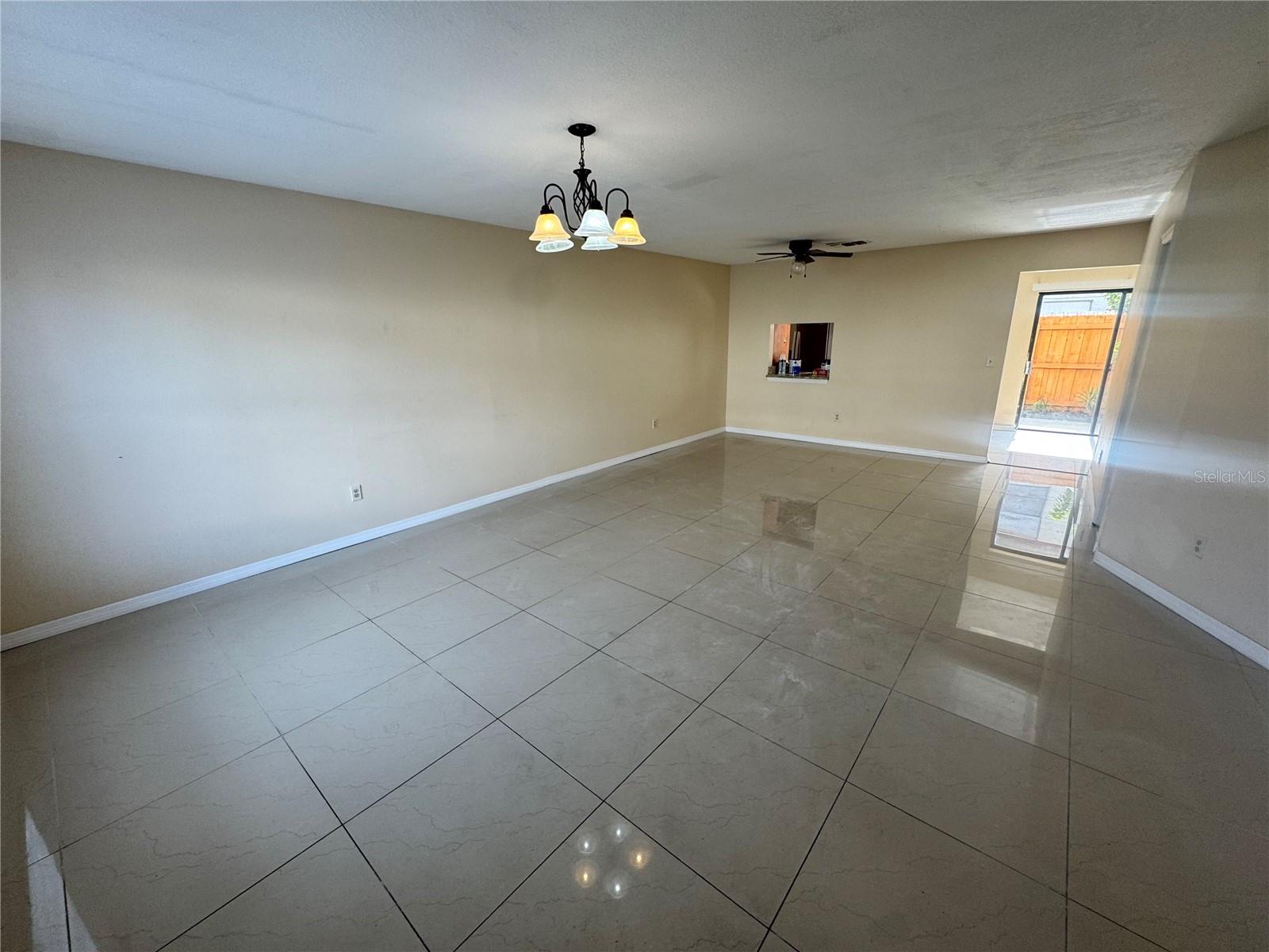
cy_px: 476
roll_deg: +0.6
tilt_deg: -17.5
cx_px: 634
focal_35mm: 14
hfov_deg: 102.1
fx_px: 513
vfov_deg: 85.7
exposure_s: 1/120
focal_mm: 2.22
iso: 80
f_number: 2.2
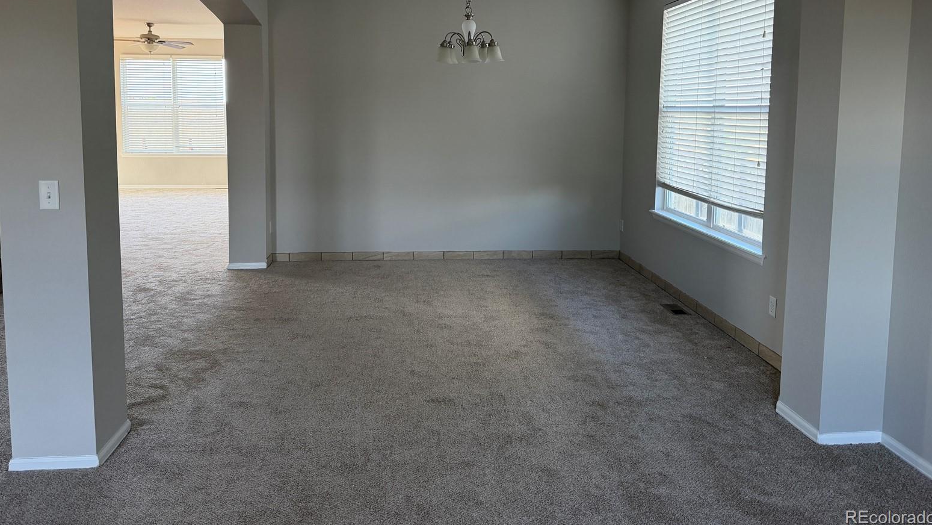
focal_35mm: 27
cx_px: 461
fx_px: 667
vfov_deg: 42.3
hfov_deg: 69.8
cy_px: 169
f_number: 1.78
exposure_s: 1/153
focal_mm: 6.76
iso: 200
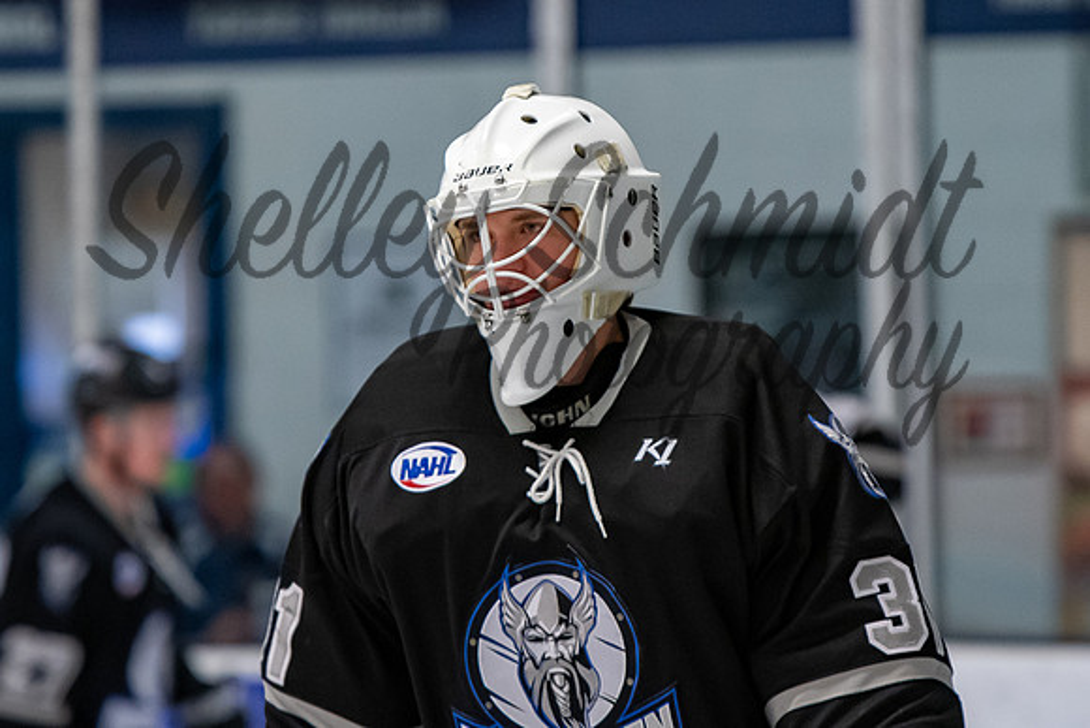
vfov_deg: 3.2
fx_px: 12890
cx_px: 570
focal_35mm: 426
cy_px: 241
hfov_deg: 4.8
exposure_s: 1/800
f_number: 3.2
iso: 2000
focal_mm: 200
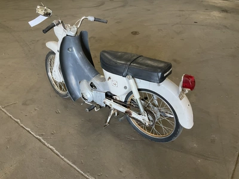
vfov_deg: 48.2
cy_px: 90
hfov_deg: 61.7
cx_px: 120
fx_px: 200
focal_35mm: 29
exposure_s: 1/60
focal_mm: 3
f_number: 1.8
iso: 100
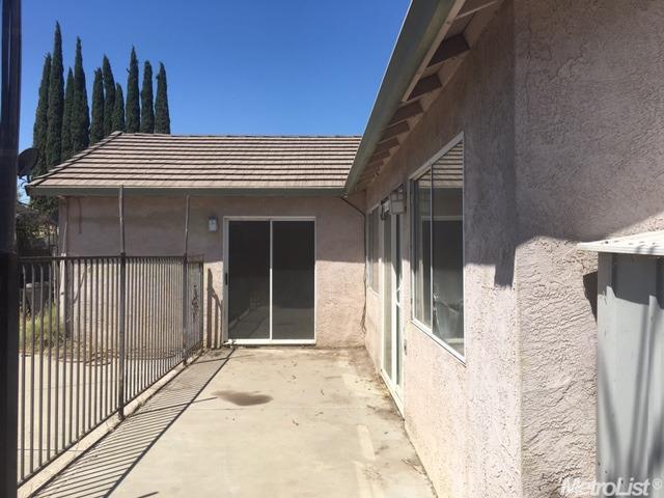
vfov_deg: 48.2
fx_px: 556
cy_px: 249
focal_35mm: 29
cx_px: 332
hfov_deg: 61.7
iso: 25
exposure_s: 1/2079
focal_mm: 4.15
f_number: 2.2
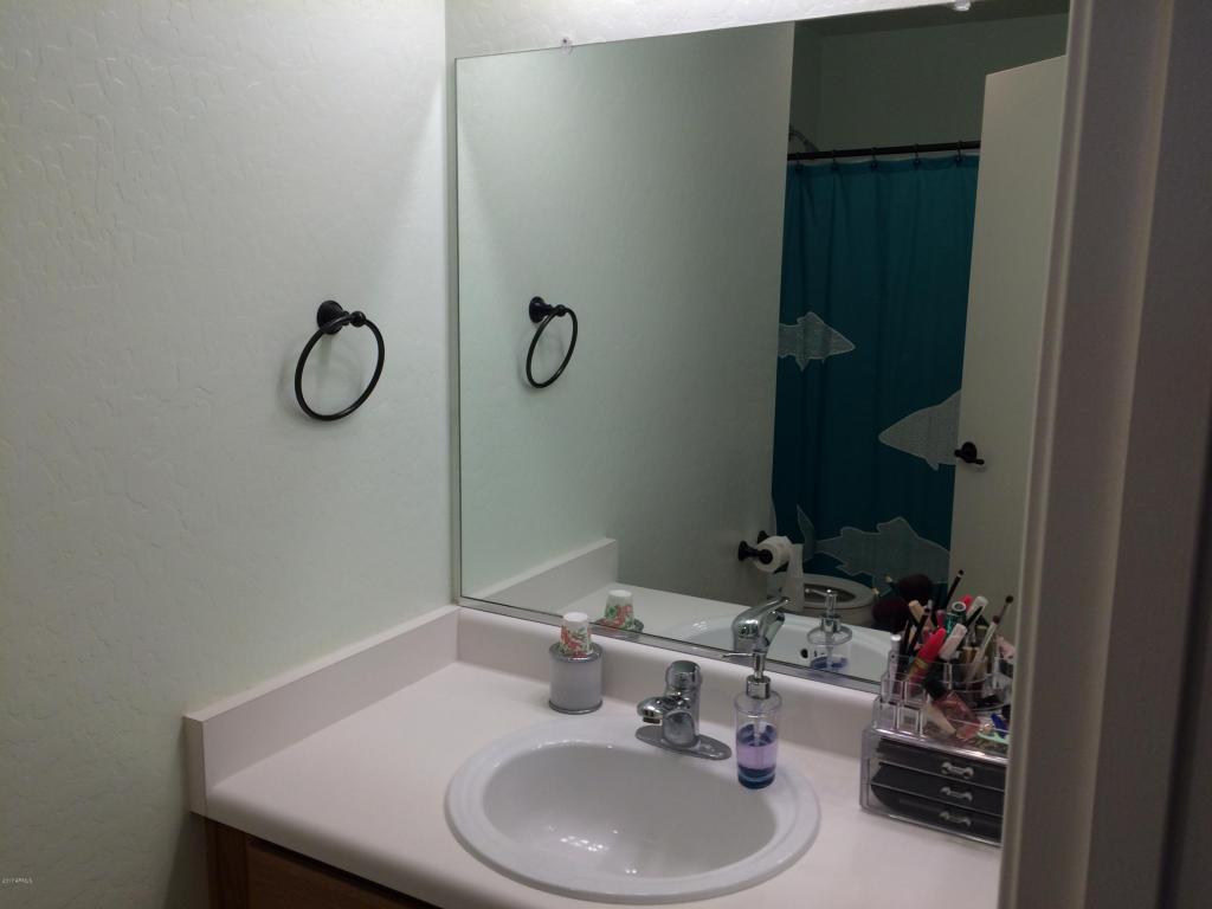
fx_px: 1015
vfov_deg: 48.2
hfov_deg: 61.7
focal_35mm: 29
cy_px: 454
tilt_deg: -12.5
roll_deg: -0.3
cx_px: 606
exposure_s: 1/60
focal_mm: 4.15
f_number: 2.2
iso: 40
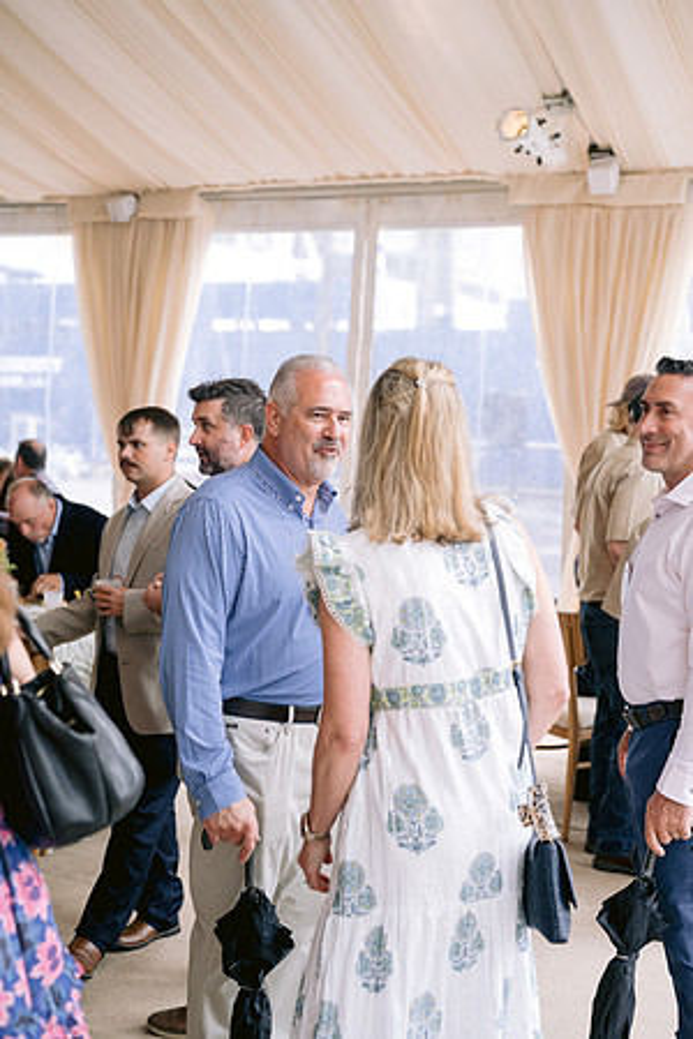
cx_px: 346
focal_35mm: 50
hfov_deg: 27.0
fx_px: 1444
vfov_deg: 39.6
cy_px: 520
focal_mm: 50
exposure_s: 1/160
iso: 200
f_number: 3.2
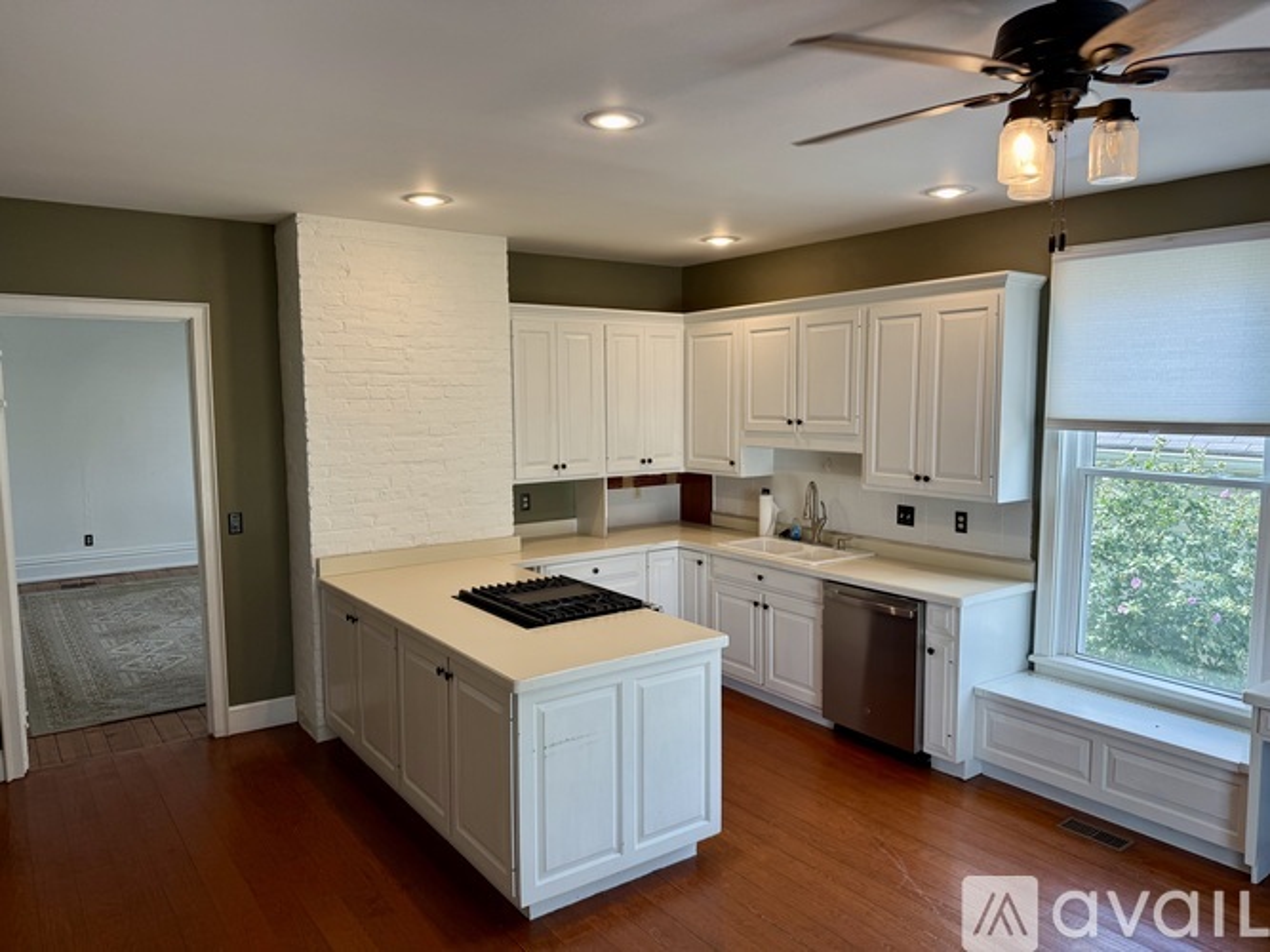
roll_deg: +0.2
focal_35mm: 24
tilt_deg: -5.5
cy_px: 476
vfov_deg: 56.8
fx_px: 880
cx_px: 635
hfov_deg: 71.6
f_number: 1.78
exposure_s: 1/149
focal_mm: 6.76
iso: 80
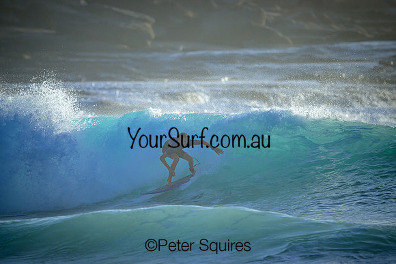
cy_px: 132
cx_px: 198
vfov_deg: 1.7
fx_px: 8802
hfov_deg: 2.6
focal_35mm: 800
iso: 400
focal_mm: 800
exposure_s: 1/2500
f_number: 6.3
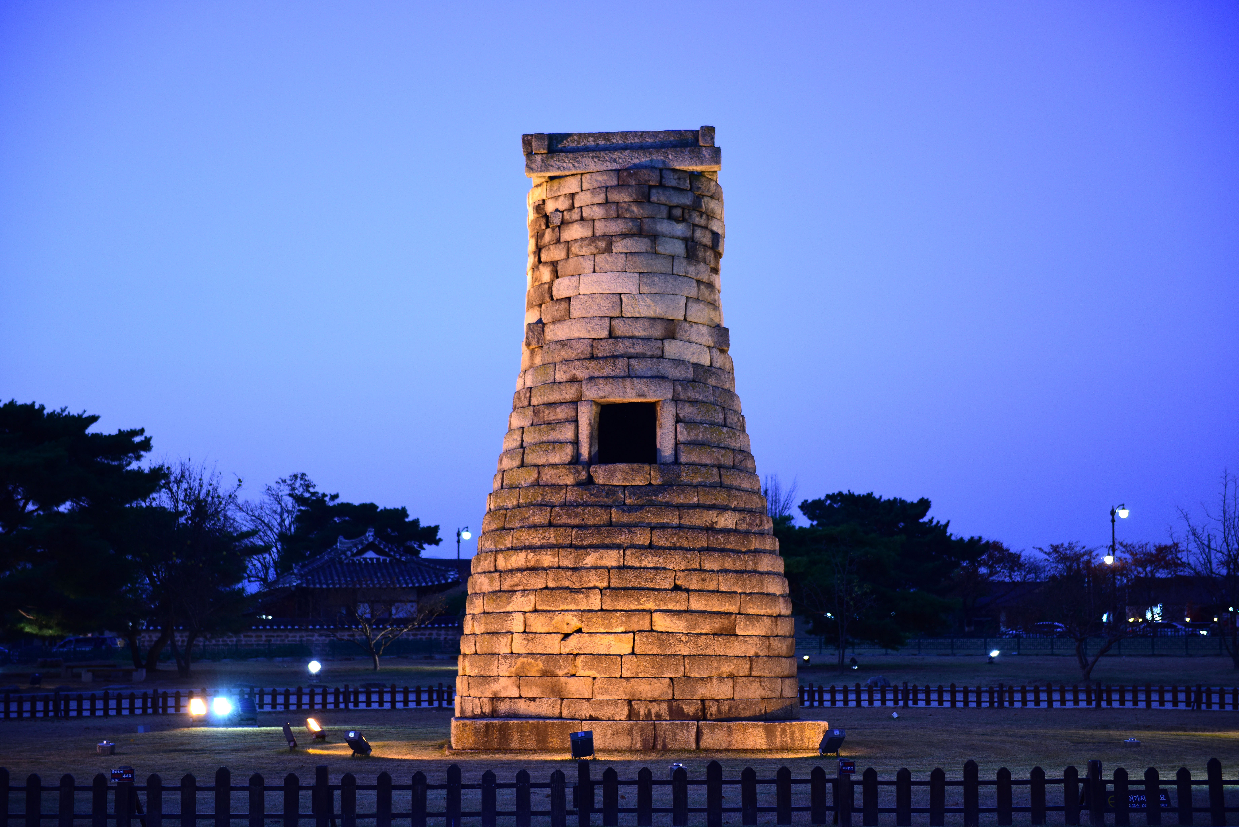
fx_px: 2134
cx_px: 620
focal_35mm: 62
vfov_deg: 21.9
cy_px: 414
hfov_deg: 32.4
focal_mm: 62
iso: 400
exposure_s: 1/60
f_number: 3.2
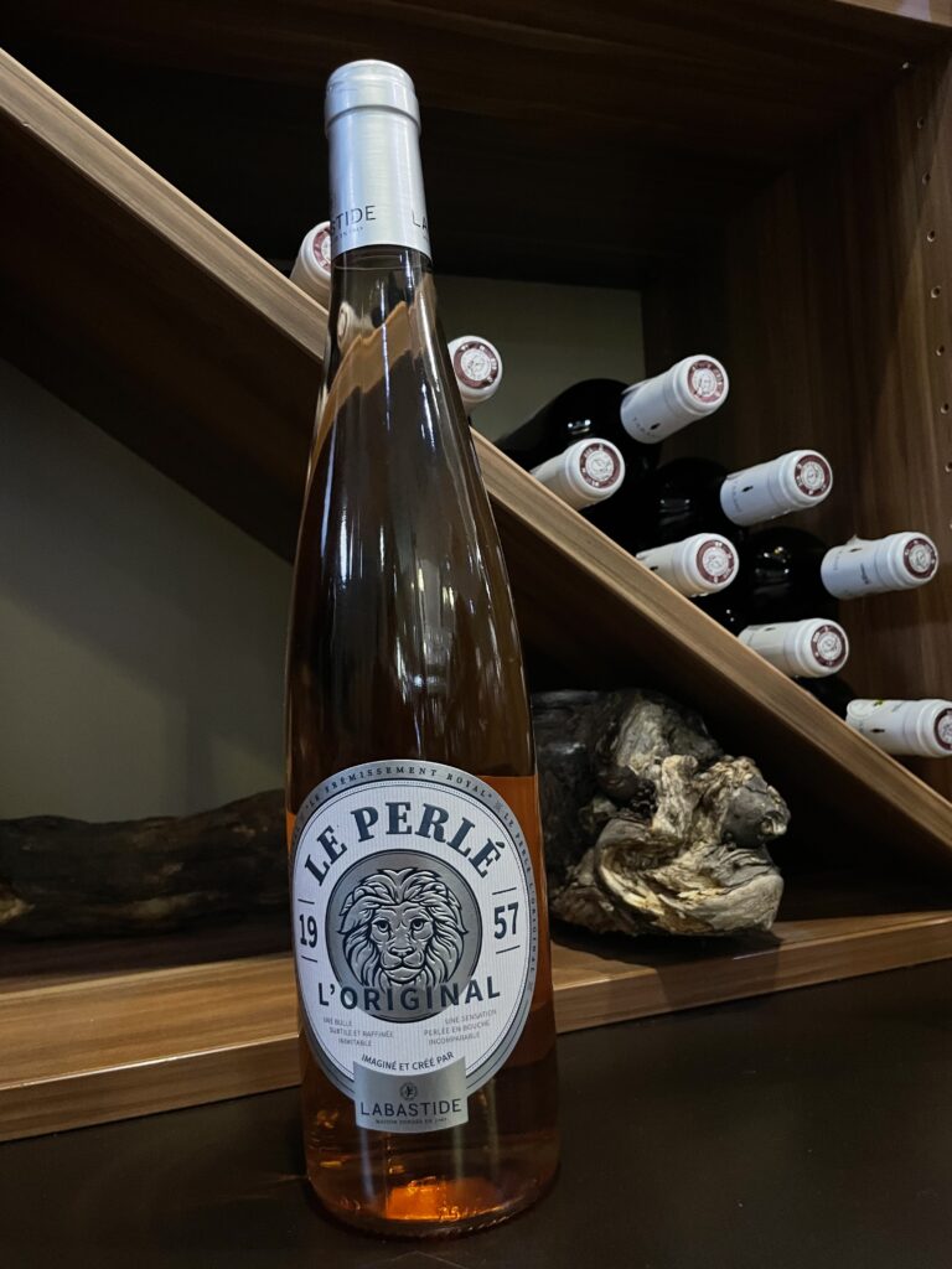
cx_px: 476
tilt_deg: +3.2
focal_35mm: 26
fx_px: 953
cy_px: 634
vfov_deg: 67.3
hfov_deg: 53.1
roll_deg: +3.6
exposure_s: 1/60
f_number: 1.6
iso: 400
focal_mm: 4.2
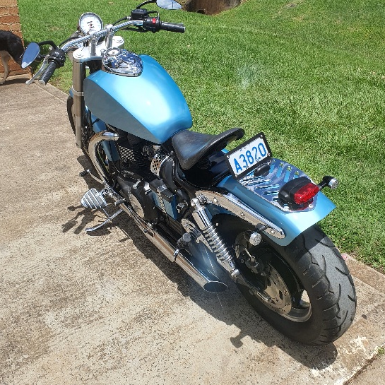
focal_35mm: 34
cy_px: 183
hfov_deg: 48.4
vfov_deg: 48.4
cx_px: 188
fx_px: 428
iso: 50
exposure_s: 1/2000
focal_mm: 4.3
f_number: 2.4
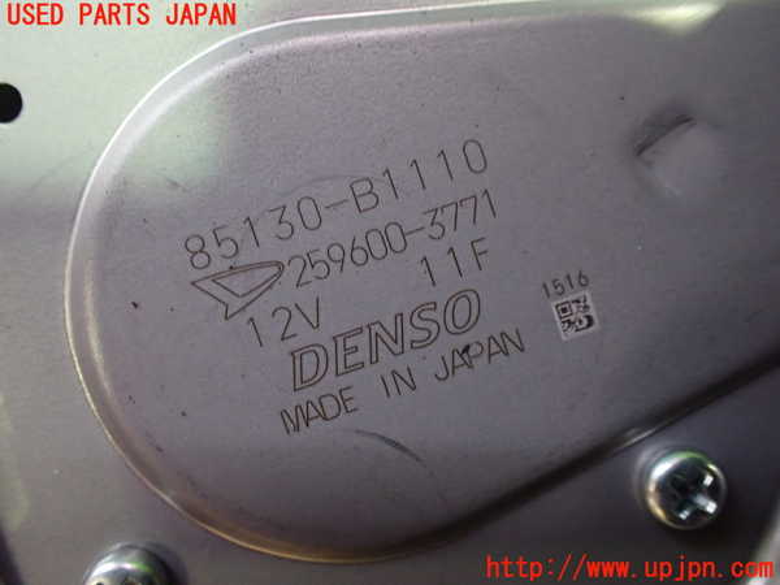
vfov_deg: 46.8
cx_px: 390
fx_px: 676
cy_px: 292
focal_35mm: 30
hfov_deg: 60.0
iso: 800
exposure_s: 1/60
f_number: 2.3
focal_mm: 5.4
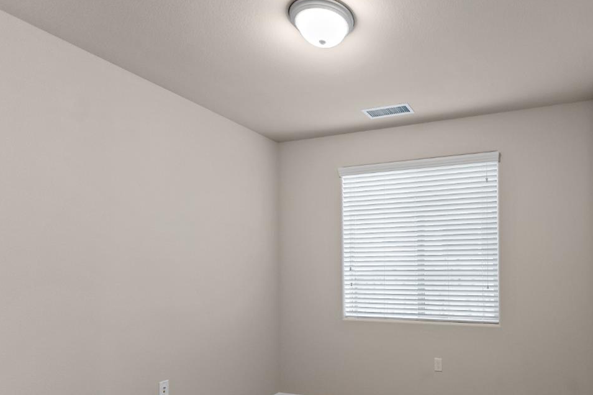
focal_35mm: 22
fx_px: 362
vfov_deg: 56.0
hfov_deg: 75.2
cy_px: 263
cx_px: 412
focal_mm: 14
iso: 1000
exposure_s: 1/160
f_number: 4
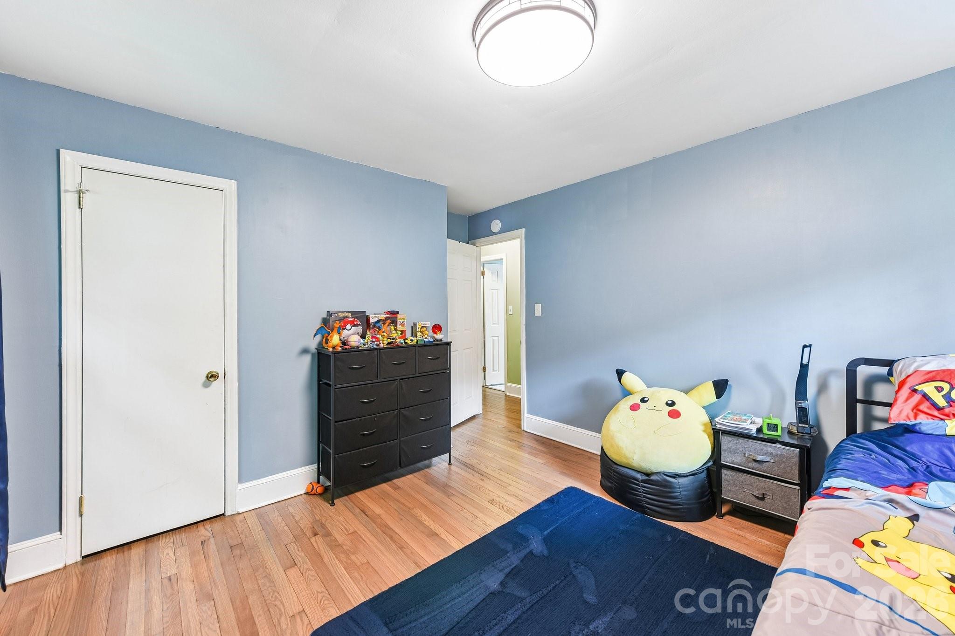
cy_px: 318
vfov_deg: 81.2
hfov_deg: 104.3
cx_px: 478
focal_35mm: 14
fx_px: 371
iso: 200
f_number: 8
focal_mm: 14
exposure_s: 1/4
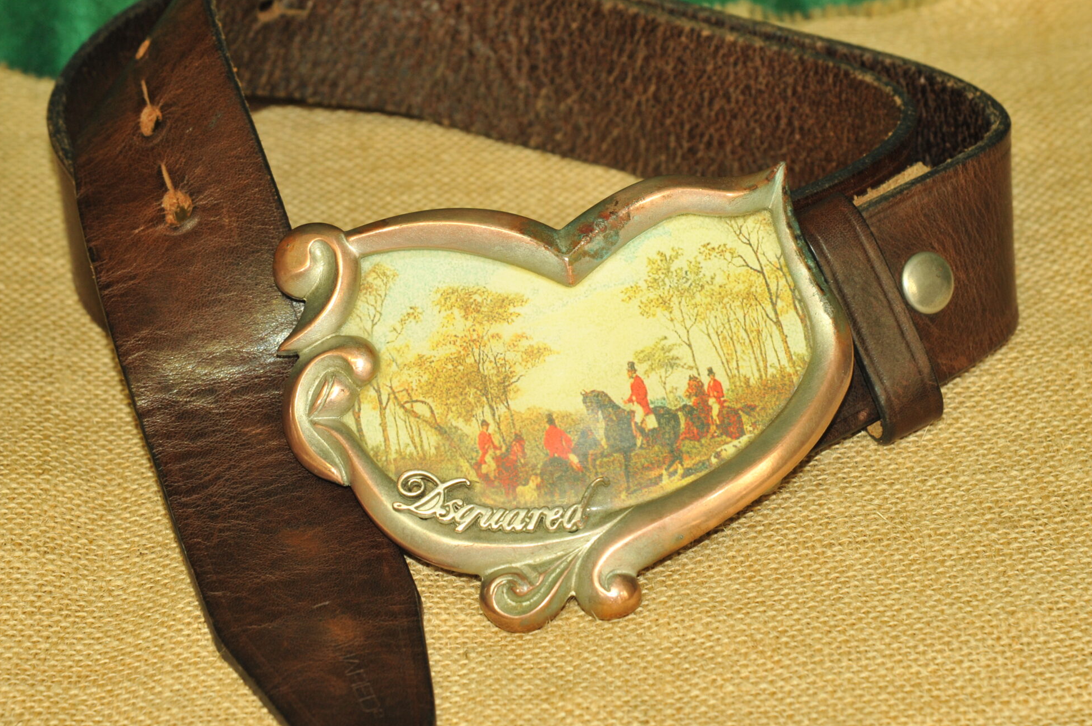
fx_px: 4789
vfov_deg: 8.7
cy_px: 323
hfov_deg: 13.0
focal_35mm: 158
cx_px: 552
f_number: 8
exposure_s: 1/60
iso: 1250
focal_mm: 120
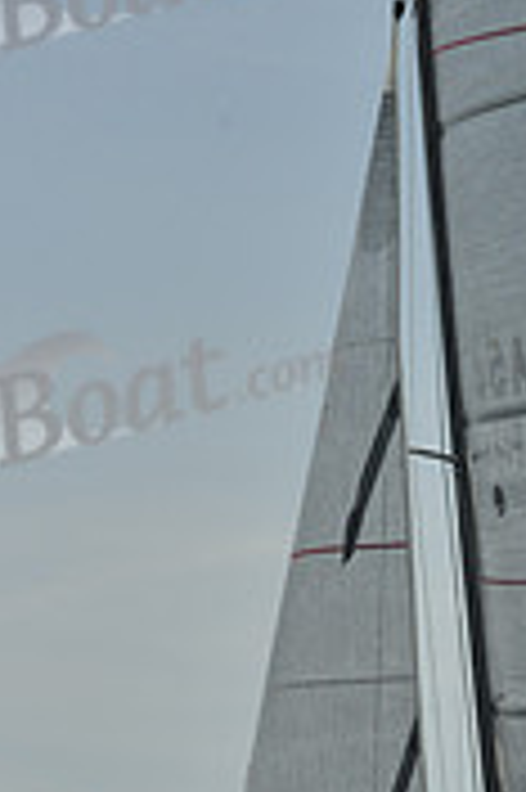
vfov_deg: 8.9
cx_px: 578
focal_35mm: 231
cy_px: 598
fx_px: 5072
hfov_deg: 5.9
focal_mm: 70
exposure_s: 1/1250
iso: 560
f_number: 13
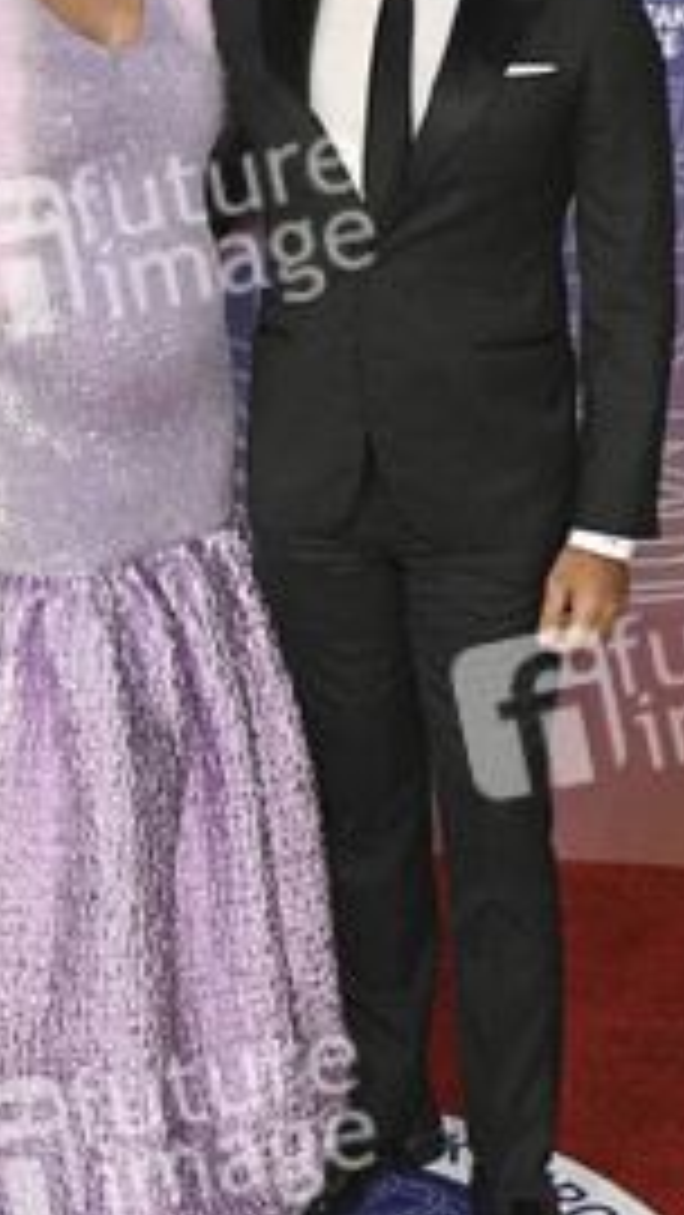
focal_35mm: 73
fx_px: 2352
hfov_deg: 16.5
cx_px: 274
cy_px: 468
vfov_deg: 28.9
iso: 2000
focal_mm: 47
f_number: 4
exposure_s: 1/320
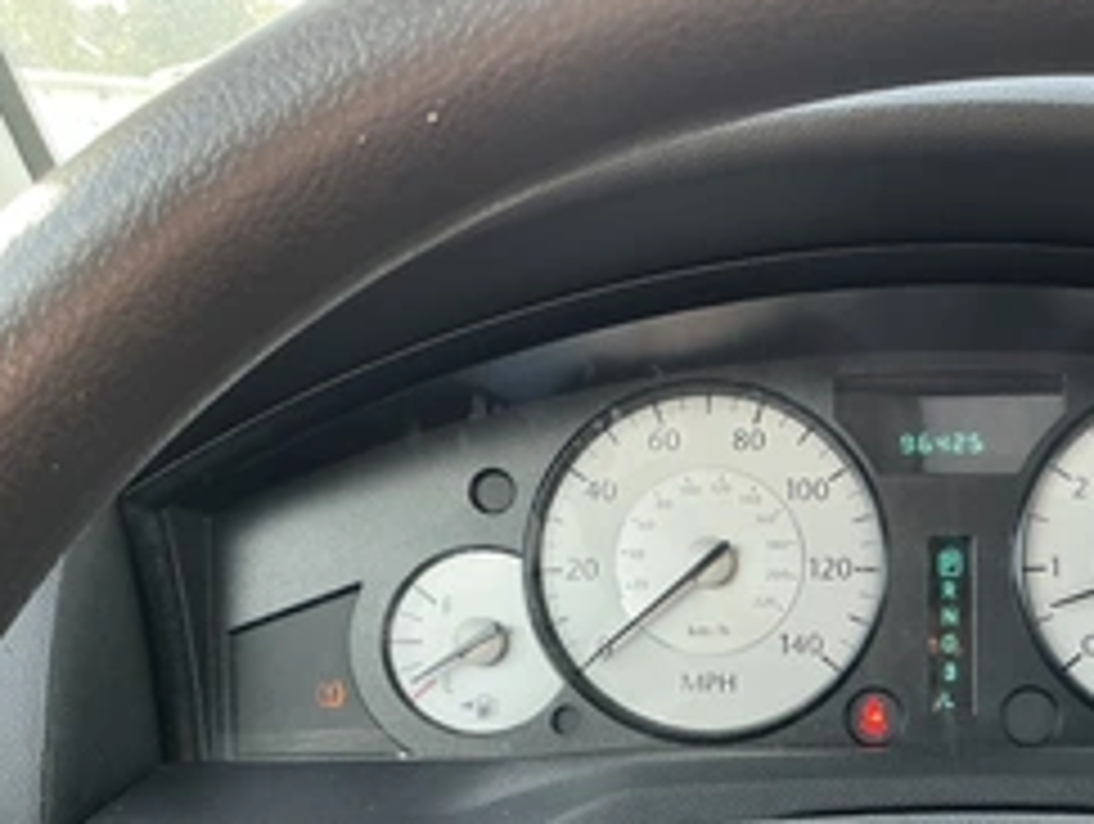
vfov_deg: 30.9
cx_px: 887
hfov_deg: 39.4
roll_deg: +1.7
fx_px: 1456
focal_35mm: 46
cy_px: 644
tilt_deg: -16.9
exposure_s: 1/96
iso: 64
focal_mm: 3
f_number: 1.8
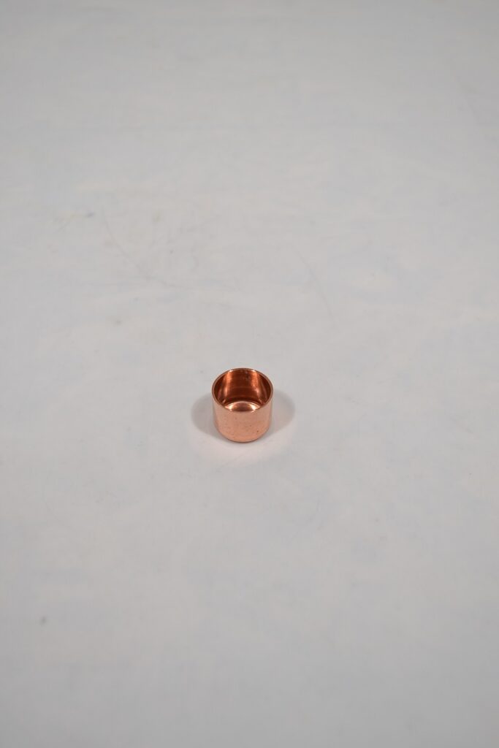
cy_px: 374
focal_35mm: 39
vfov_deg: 49.5
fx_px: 811
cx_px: 250
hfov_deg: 34.2
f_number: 4.2
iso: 100
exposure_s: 1/125
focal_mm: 26
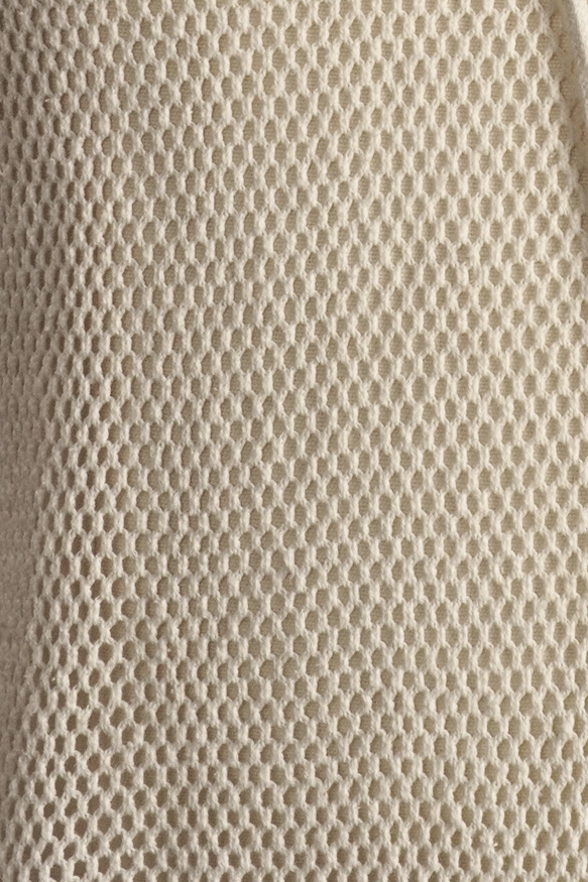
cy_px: -545
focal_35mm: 158
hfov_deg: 8.6
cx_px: 715
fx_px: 3872
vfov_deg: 12.2
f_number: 10
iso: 400
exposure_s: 1/60
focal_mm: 32
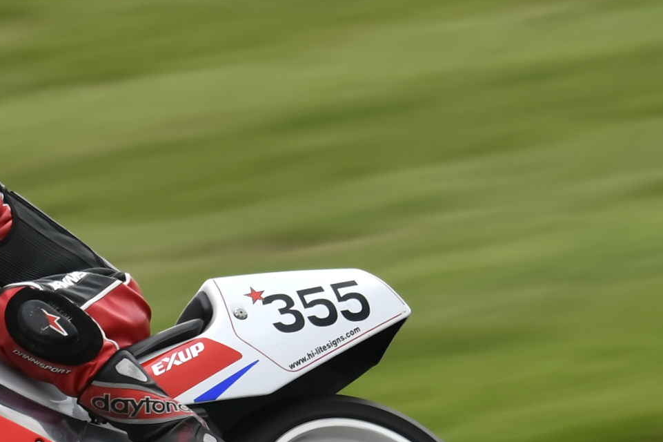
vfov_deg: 1.5
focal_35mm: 937
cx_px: 171
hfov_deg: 2.2
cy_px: 451
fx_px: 17250
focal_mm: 300
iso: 180
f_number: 6.3
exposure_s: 1/250
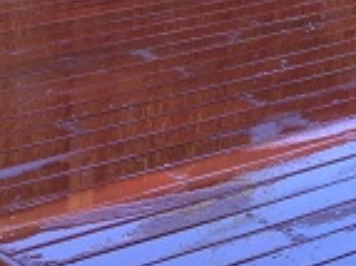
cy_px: -303
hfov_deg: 11.7
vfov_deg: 8.8
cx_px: 630
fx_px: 1613
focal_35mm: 157
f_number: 2.4
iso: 50
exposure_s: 1/177
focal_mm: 4.28
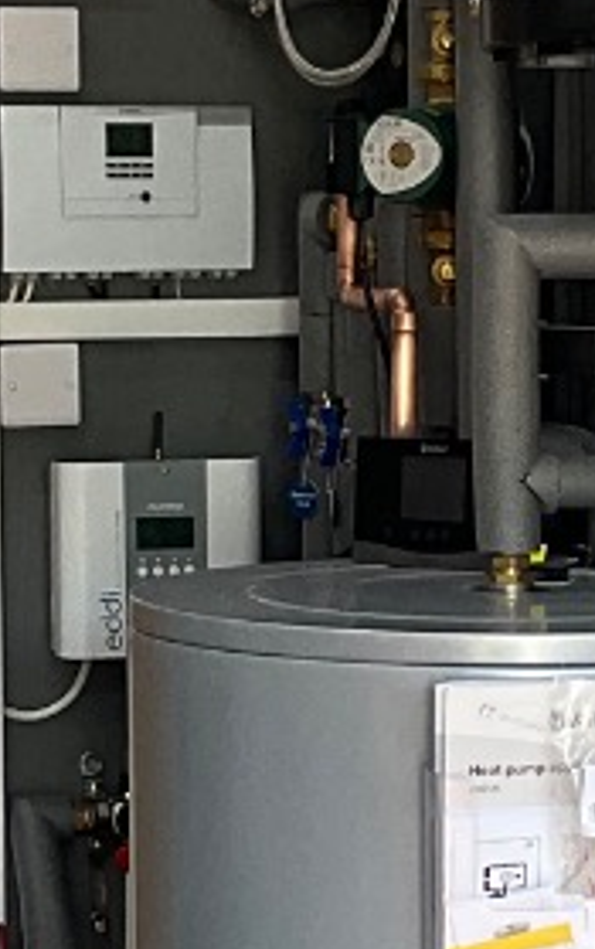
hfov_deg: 9.9
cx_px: 218
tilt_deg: -3.5
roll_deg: +0.2
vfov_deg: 15.8
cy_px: 531
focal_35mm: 132
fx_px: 3416
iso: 40
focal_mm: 3
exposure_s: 1/100
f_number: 1.8
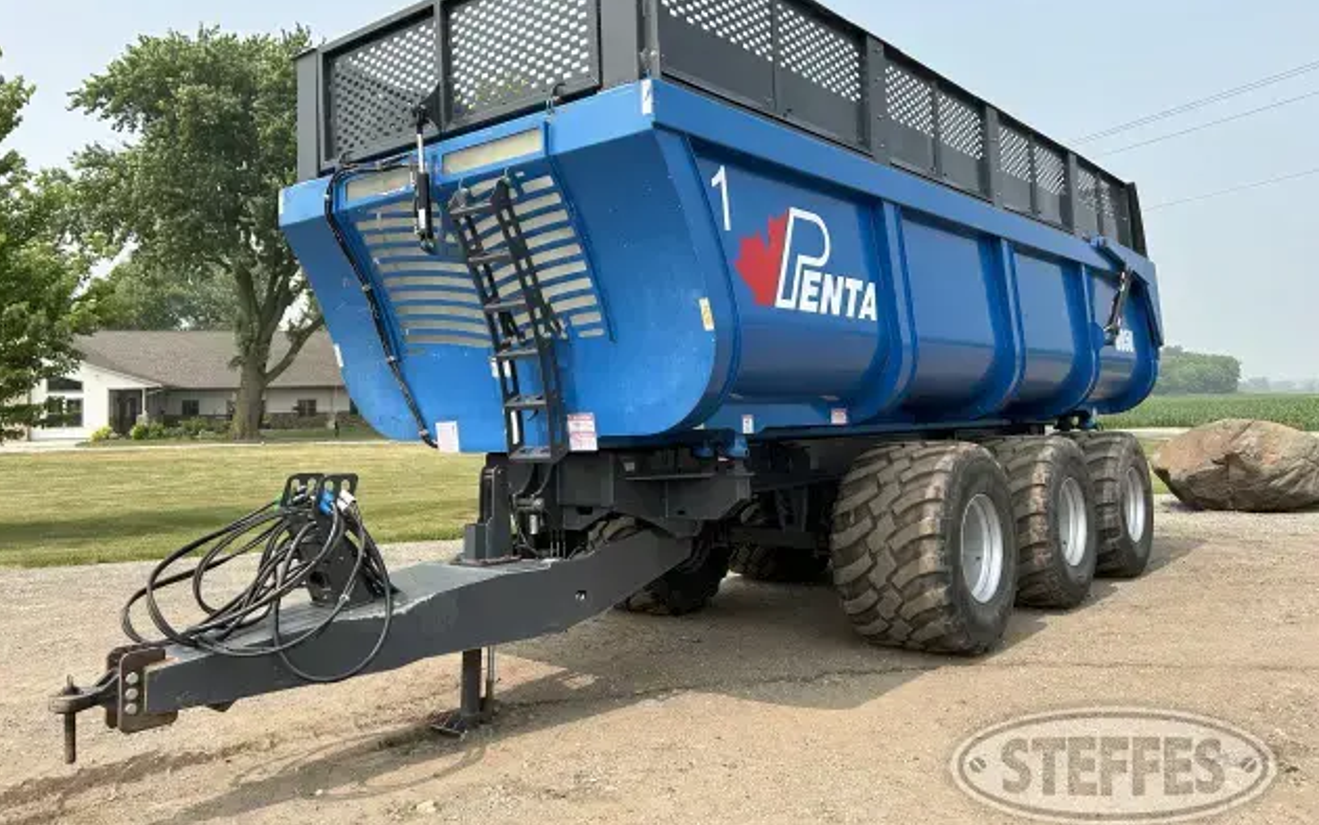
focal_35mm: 28
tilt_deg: +4.5
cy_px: 348
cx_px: 651
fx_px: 1007
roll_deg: +1.1
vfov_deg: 44.4
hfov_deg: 66.5
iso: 50
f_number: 1.5
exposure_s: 1/2915
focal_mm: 5.7
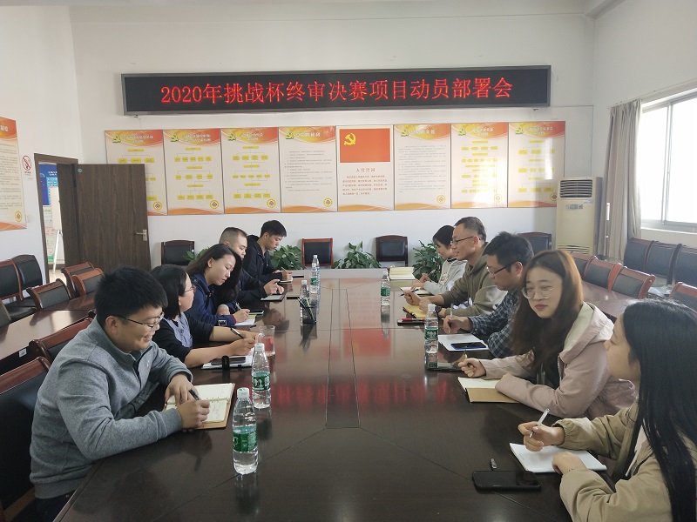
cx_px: 348
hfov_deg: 60.0
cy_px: 261
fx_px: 604
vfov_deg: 46.8
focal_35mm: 30
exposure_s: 1/50
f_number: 1.8
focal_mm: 3.95
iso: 152
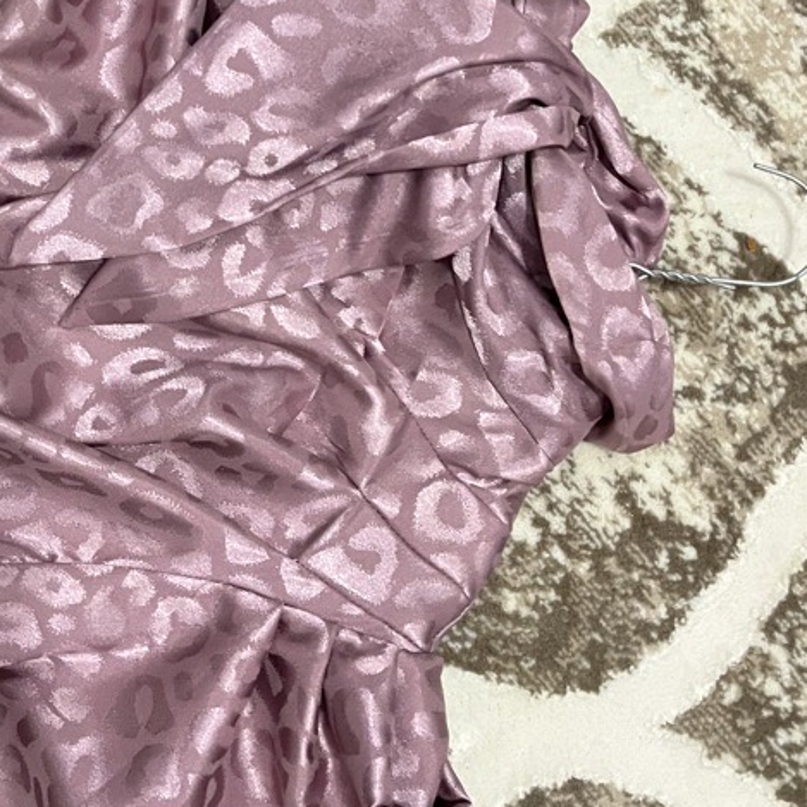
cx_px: 220
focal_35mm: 49
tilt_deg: -80.2
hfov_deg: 34.1
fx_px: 1292
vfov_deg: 33.9
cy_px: 188
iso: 500
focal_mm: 5.1
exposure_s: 1/33
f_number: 1.6
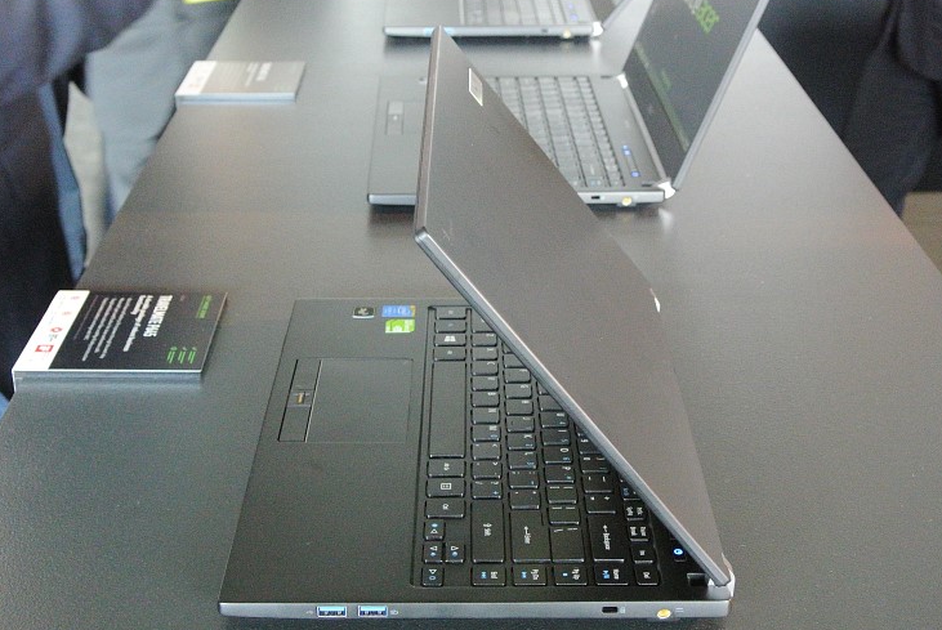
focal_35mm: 54
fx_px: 1414
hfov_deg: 36.8
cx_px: 492
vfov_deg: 25.1
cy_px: 343
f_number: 4.5
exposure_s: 1/30
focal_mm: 17.5
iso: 3200
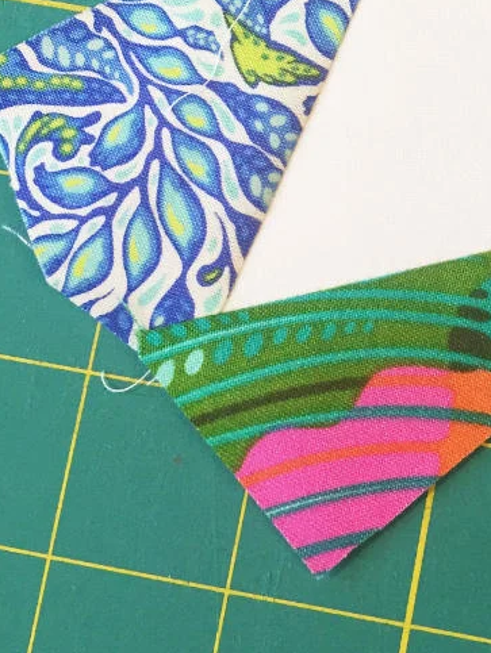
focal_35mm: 60
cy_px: 57
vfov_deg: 30.6
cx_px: 502
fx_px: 1133
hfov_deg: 23.3
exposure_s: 1/33
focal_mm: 4.2
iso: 64
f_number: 2.2
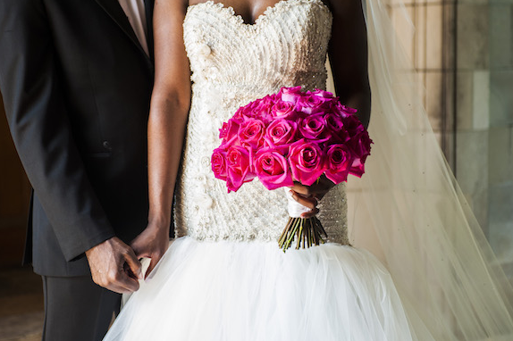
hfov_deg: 26.0
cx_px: 240
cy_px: 165
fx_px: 1111
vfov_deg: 17.5
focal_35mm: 78
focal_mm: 70
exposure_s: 1/320
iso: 800
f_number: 4
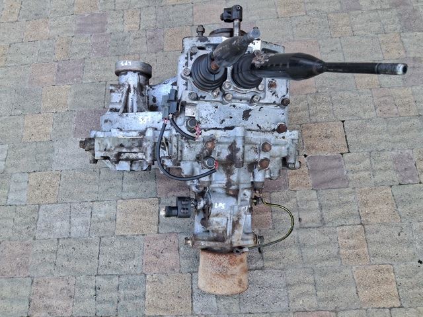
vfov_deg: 53.0
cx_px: 212
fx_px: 317
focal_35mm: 26
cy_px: 158
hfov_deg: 67.3
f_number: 1.8
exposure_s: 1/40
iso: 40
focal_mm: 3.98
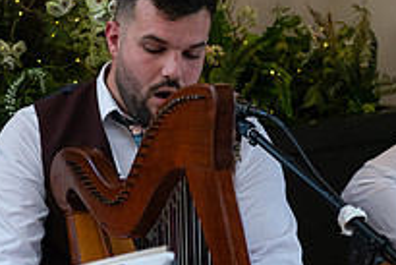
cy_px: 179
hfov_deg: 10.4
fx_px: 2179
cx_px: 178
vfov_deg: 6.9
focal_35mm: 198
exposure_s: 1/160
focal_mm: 70
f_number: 3.5
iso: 640
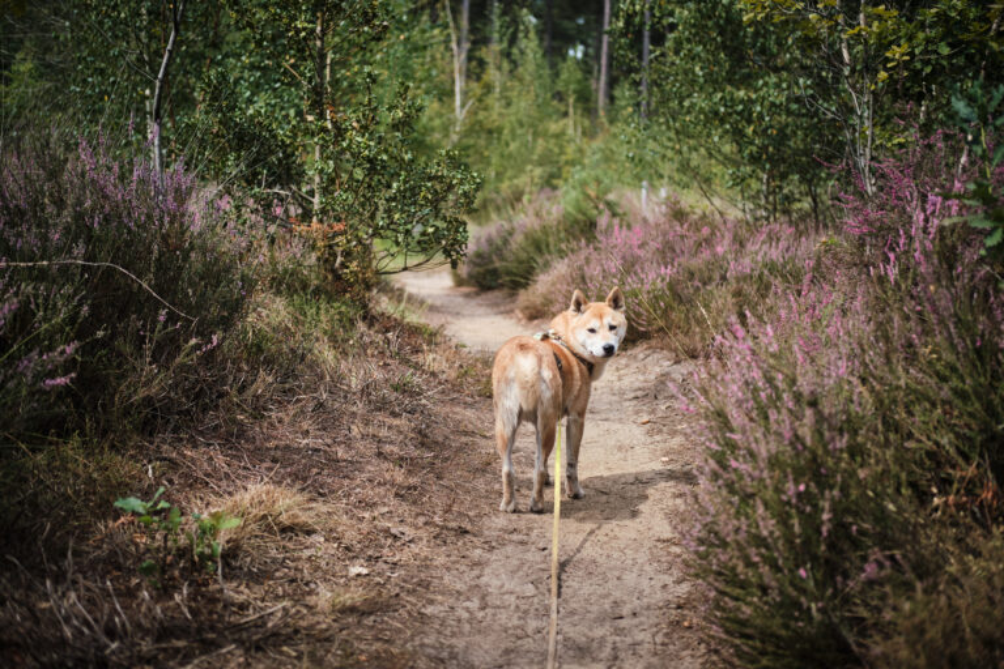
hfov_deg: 37.5
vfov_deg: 25.5
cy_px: 334
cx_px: 502
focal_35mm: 53
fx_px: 1478
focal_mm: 35
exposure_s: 1/4000
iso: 200
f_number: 2
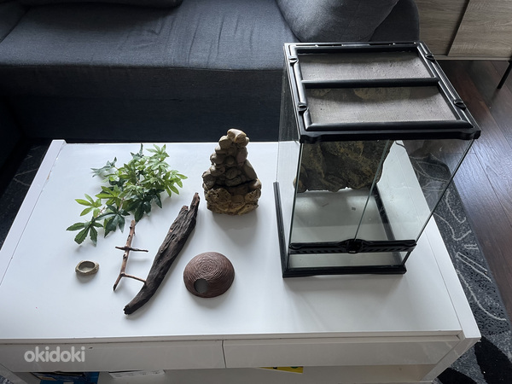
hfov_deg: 67.3
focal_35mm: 26
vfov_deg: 53.1
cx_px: 256
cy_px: 192
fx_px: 385
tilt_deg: -47.6
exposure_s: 1/68
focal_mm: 5.1
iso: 125
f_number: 1.6
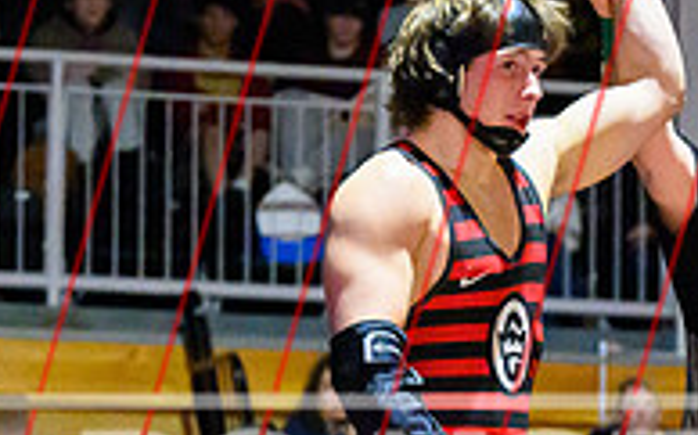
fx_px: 5000
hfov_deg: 8.0
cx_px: 659
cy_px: 604
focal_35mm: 263
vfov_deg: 5.0
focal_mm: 70
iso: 12800
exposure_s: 1/500
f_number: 2.8
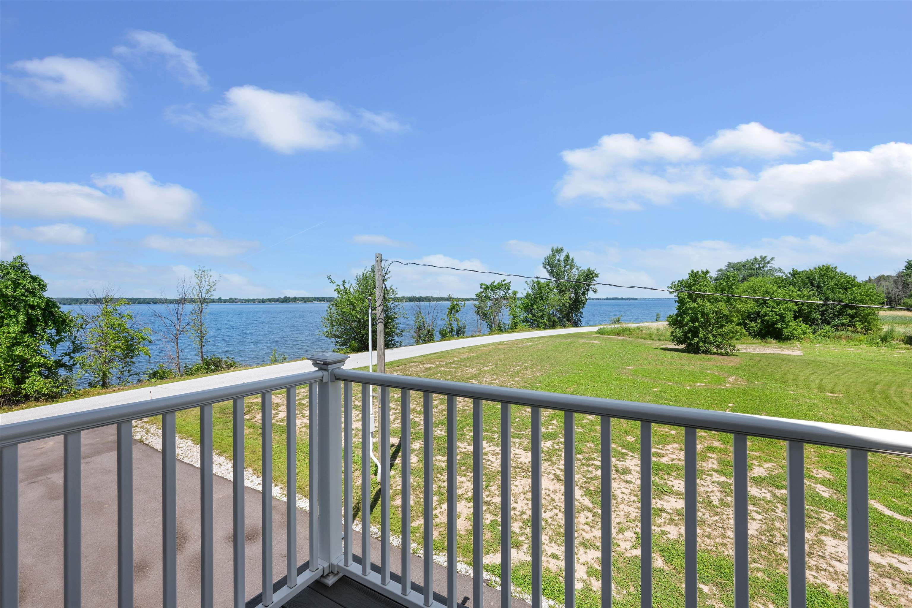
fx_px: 355
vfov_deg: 81.2
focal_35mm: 14
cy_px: 304
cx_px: 456
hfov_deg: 104.3
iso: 125
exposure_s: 1/13
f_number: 14
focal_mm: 14
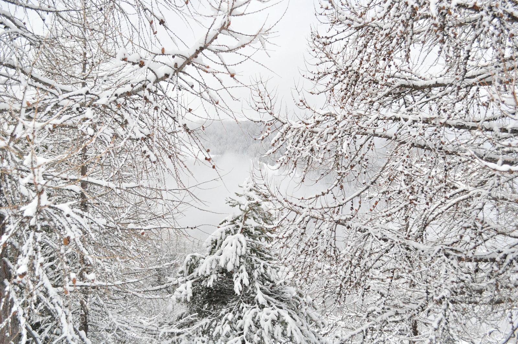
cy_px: 172
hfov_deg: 57.3
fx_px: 474
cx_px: 259
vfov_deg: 39.9
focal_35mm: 33
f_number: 5.6
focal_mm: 22
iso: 1250
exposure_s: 1/4000
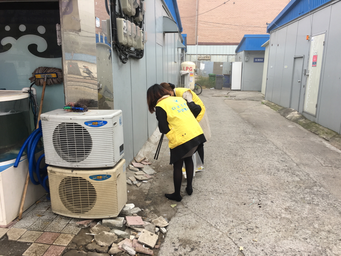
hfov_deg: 61.7
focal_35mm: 29
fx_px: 286
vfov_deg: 48.2
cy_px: 128
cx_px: 170
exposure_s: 1/60
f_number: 2.2
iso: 25
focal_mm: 4.15
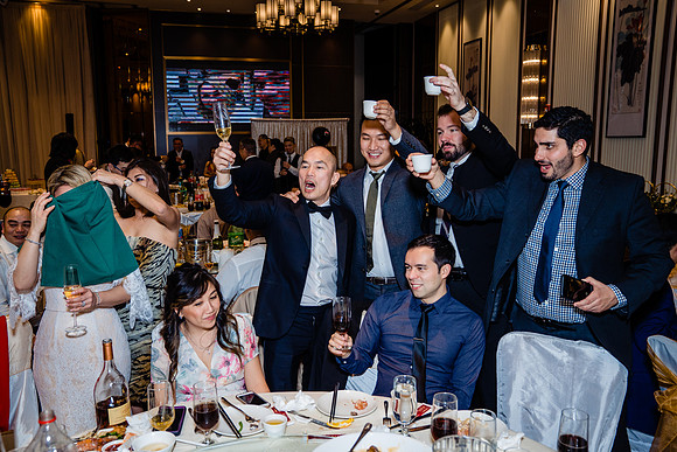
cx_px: 338
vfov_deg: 43.6
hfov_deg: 61.9
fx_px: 564
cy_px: 226
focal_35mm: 30
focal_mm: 30
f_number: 4
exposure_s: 1/250
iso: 1250
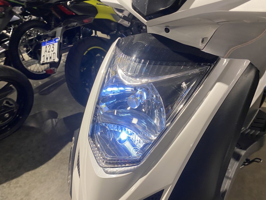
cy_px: 100
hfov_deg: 67.3
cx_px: 133
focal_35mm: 26
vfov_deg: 53.1
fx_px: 200
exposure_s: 1/50
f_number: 1.8
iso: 100
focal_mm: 4.25
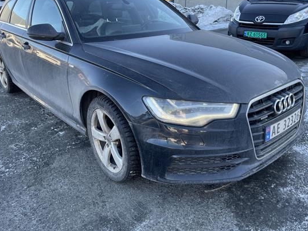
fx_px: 276
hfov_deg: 58.3
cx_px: 167
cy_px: 102
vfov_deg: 45.4
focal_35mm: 31
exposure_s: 1/211
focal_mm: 4.2
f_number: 1.6
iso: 32
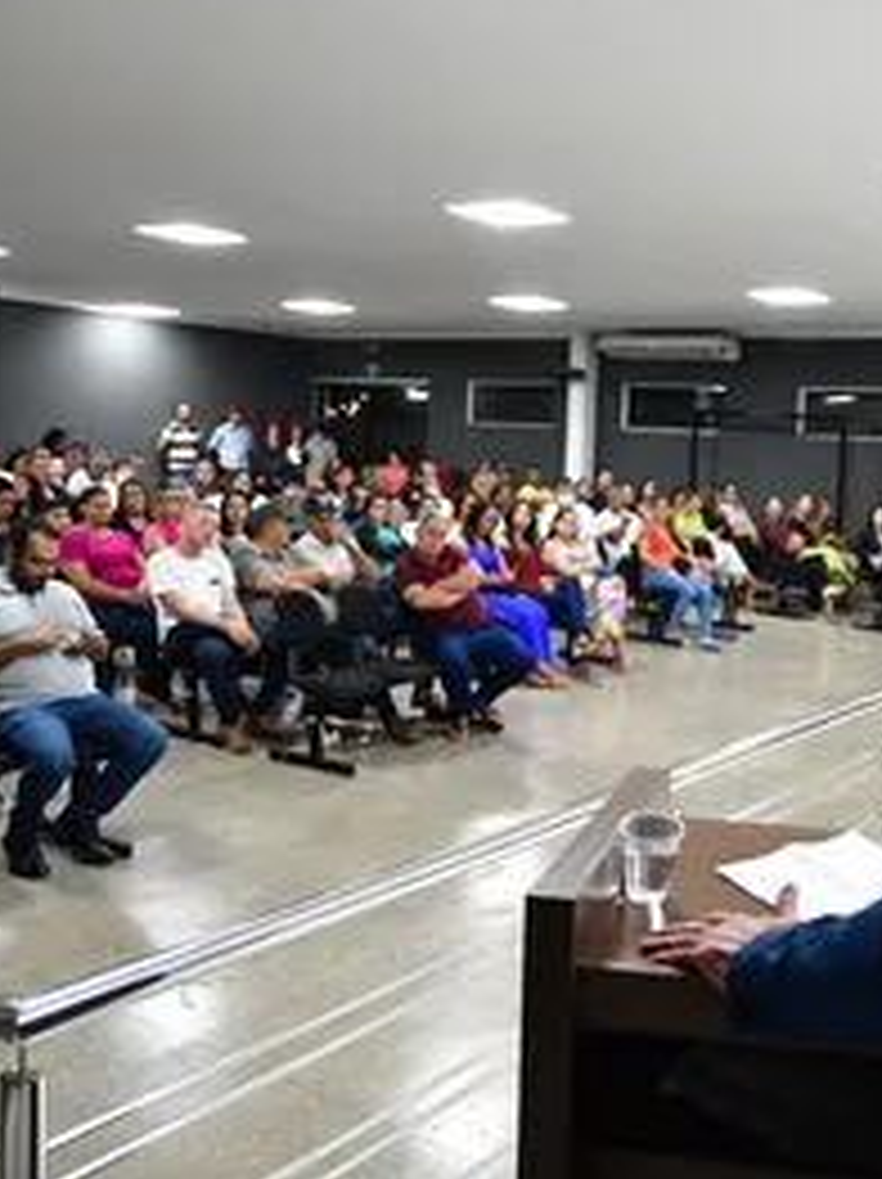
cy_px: 567
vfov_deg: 50.2
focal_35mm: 37
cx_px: 693
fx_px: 1259
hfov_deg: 37.4
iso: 2200
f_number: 2.8
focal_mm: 16
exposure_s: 1/100
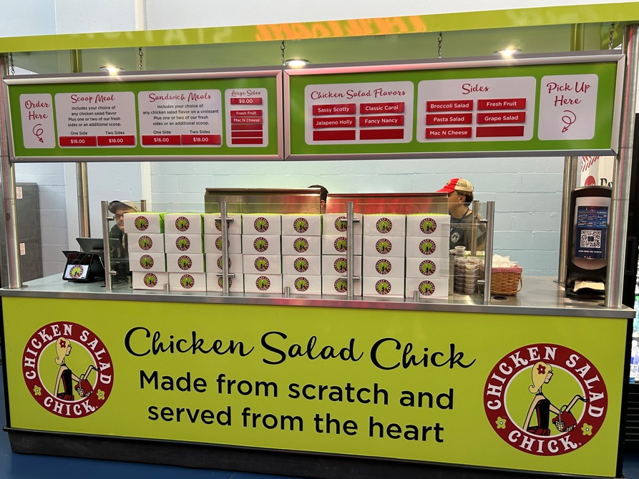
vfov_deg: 51.4
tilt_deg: -4.5
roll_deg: +1.4
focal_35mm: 27
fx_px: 498
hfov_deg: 65.3
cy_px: 245
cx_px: 310
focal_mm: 5.7
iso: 125
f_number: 1.5
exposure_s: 1/60
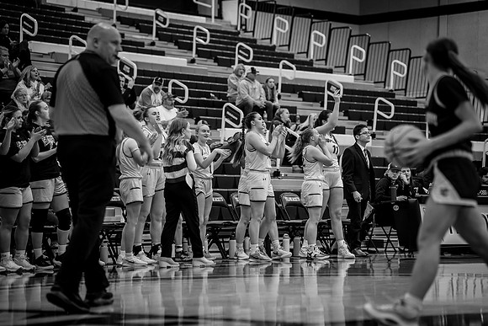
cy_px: 163
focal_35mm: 112
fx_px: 1518
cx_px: 250
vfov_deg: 12.2
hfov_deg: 18.3
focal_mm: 107
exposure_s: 1/640
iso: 1600
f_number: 2.8
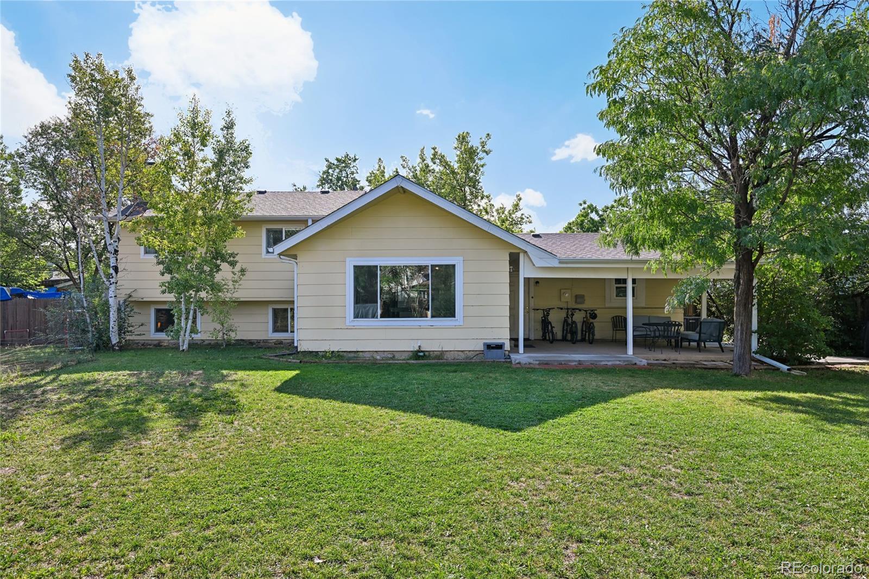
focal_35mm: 23
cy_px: 290
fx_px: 555
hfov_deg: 76.1
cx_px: 434
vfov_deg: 55.1
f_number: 8
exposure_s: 1/80
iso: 64
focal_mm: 23
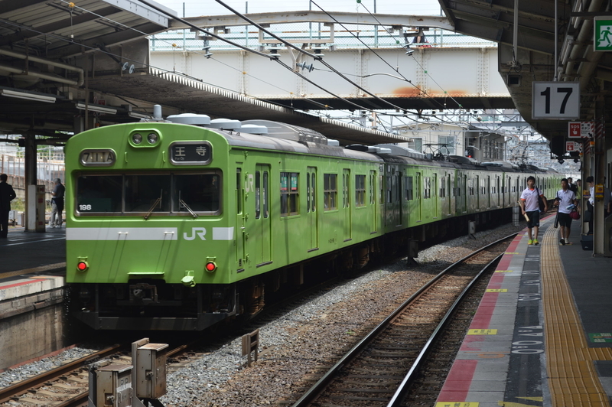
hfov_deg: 28.1
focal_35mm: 72
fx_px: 1223
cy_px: 204
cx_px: 306
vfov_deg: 18.9
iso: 100
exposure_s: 1/160
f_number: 6.3
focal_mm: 48
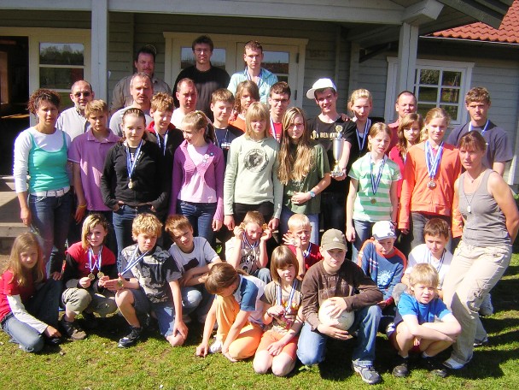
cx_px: 260
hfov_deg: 51.4
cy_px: 195
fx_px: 540
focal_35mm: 36
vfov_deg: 39.7
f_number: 5.2
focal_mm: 4.7
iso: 100
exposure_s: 1/211
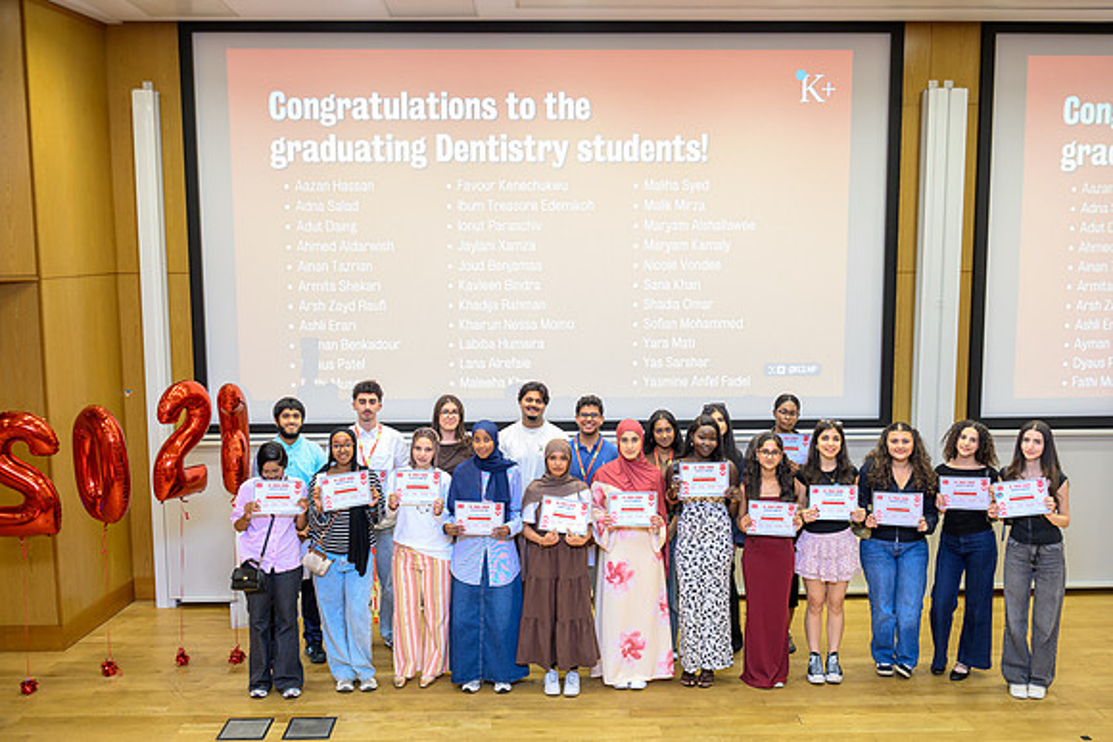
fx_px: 1101
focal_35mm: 36
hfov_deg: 53.6
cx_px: 556
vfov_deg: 37.3
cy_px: 371
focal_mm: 35
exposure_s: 1/200
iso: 3200
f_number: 2.8
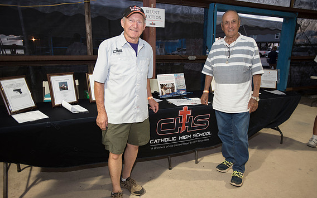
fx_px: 216
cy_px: 97
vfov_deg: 49.3
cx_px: 161
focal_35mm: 25
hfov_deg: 72.5
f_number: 2.8
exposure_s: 1/80
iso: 500
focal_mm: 24
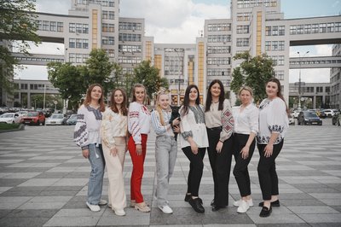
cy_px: 114
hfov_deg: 63.7
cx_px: 170
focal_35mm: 29
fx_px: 274
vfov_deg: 44.9
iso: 100
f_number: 3.5
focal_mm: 29
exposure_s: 1/1000
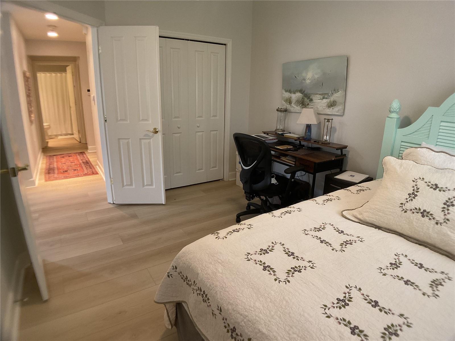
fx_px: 381
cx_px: 228
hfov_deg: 61.7
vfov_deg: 48.2
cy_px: 170
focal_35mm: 29
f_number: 1.8
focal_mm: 3
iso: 160
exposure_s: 1/60
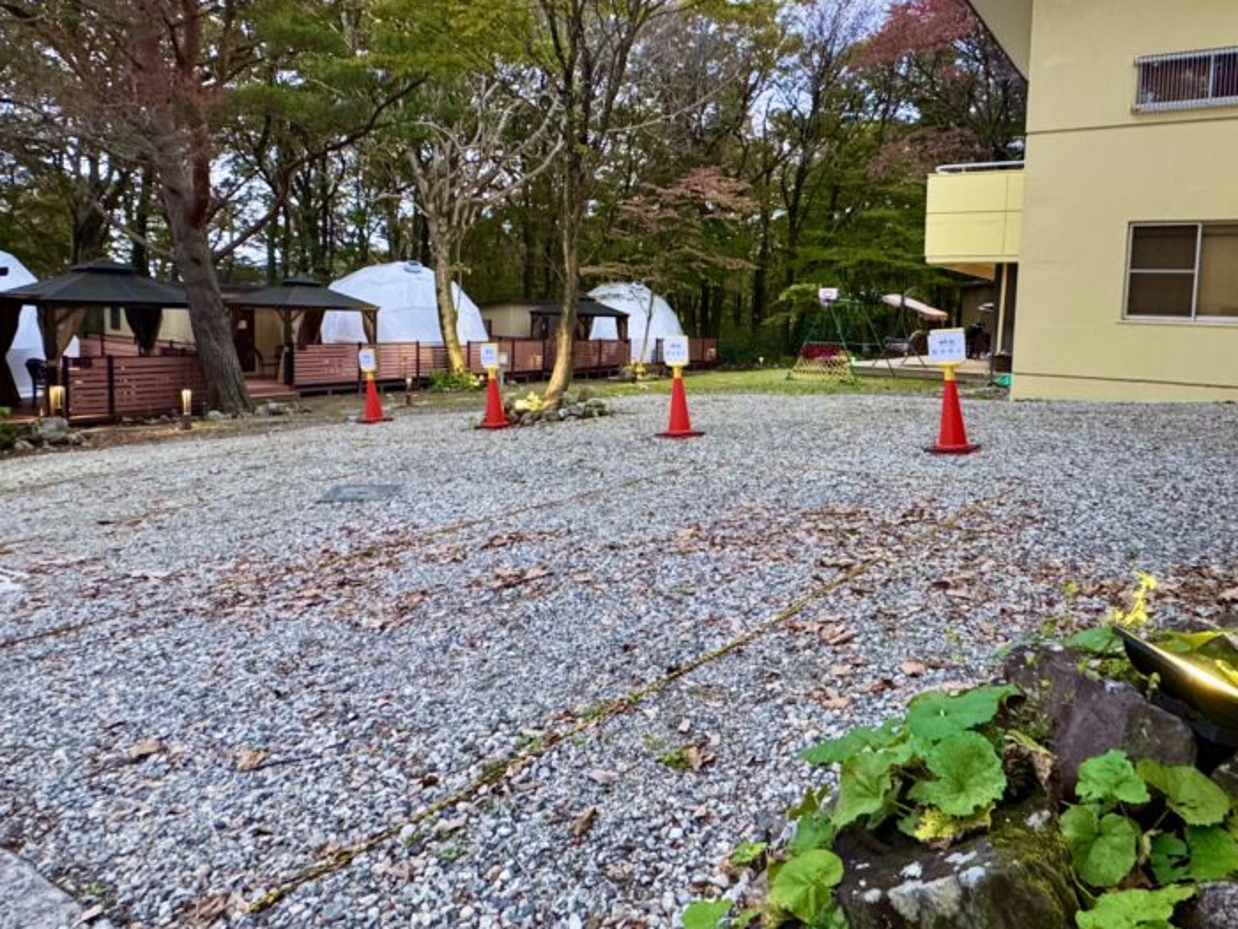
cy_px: 377
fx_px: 858
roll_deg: -1.9
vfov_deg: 56.4
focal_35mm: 24
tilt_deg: -3.6
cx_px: 722
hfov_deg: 71.1
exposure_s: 1/50
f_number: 2.2
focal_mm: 2.22
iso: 250
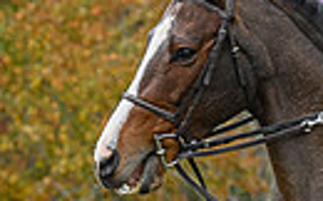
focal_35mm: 569
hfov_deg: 3.7
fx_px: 5004
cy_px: 203
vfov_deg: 2.3
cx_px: 282
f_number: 3.5
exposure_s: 1/800
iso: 1000
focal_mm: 82
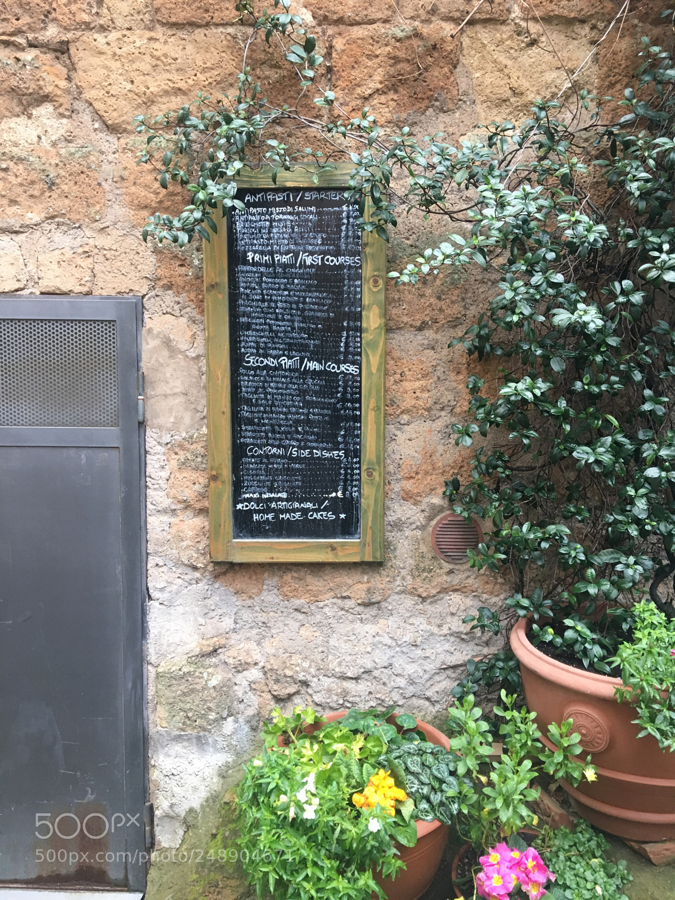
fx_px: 754
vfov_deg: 61.7
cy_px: 450
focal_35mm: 29
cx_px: 338
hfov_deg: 48.2
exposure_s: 1/33
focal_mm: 4.15
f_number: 2.2
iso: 50
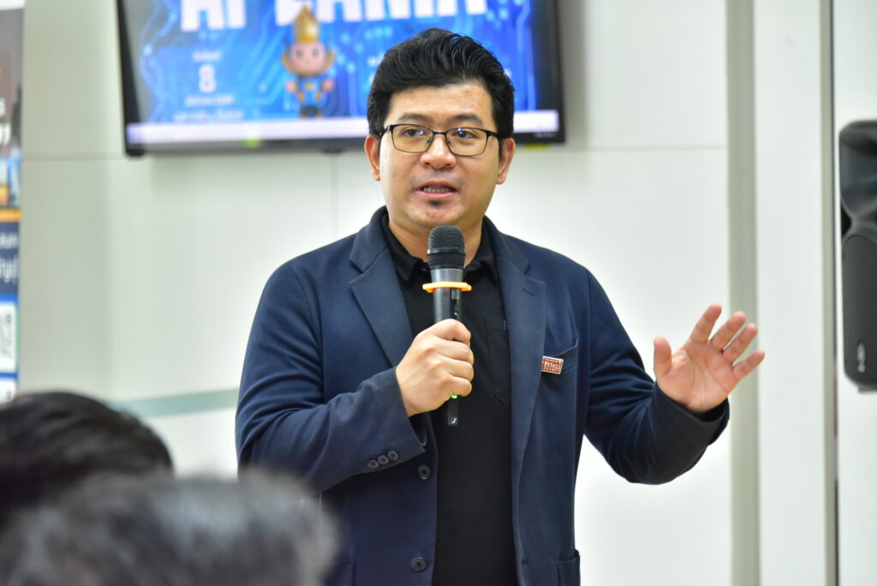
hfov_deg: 12.8
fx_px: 3900
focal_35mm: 160
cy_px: 293
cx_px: 438
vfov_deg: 8.6
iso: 4000
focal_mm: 160
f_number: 5.6
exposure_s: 1/200
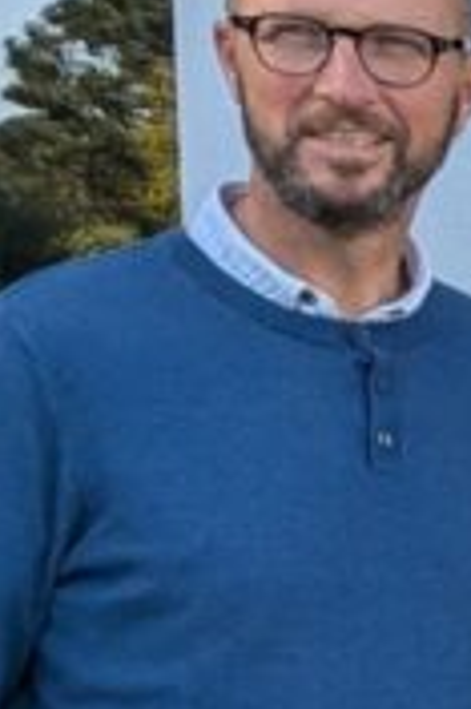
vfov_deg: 10.8
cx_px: 2134
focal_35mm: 187
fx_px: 3677
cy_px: 874
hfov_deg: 5.8
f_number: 1.7
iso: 26
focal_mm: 4.53
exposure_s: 1/205
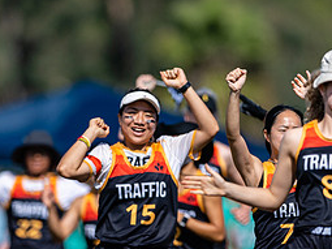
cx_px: 161
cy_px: 208
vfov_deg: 1.7
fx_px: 8379
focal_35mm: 874
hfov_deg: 2.3
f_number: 2.8
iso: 100
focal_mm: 400
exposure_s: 1/3200
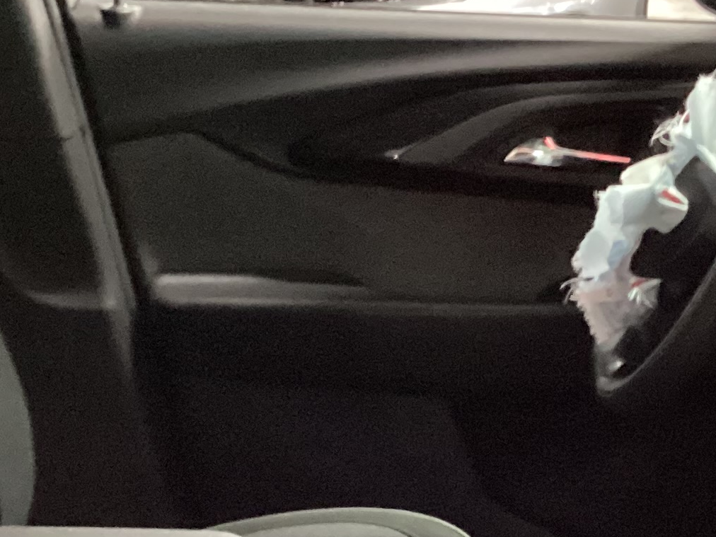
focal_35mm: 100
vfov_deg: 14.6
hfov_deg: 19.6
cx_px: 463
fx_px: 2068
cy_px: 529
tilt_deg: -26.1
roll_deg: +0.6
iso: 800
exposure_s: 1/17
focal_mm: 3.3
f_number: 2.4
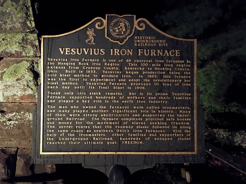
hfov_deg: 61.7
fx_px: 206
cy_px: 92
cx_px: 123
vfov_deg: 48.2
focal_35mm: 29
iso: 6082
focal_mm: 4.27
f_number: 1.8
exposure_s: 1/20
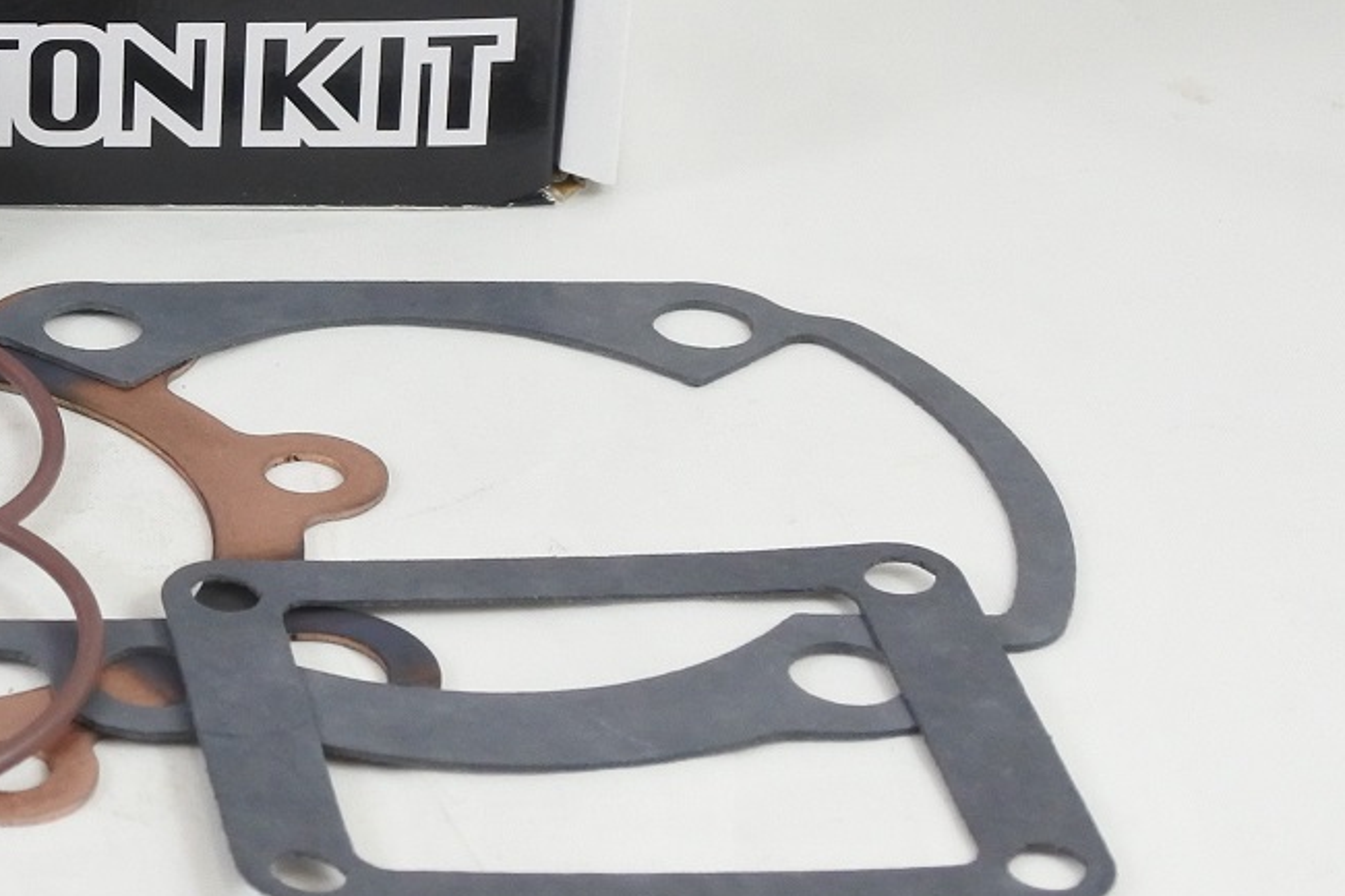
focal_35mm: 108
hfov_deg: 17.9
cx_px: -333
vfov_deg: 12.4
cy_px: -153
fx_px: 4034
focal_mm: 14.7
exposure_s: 1/125
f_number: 4.2
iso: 500
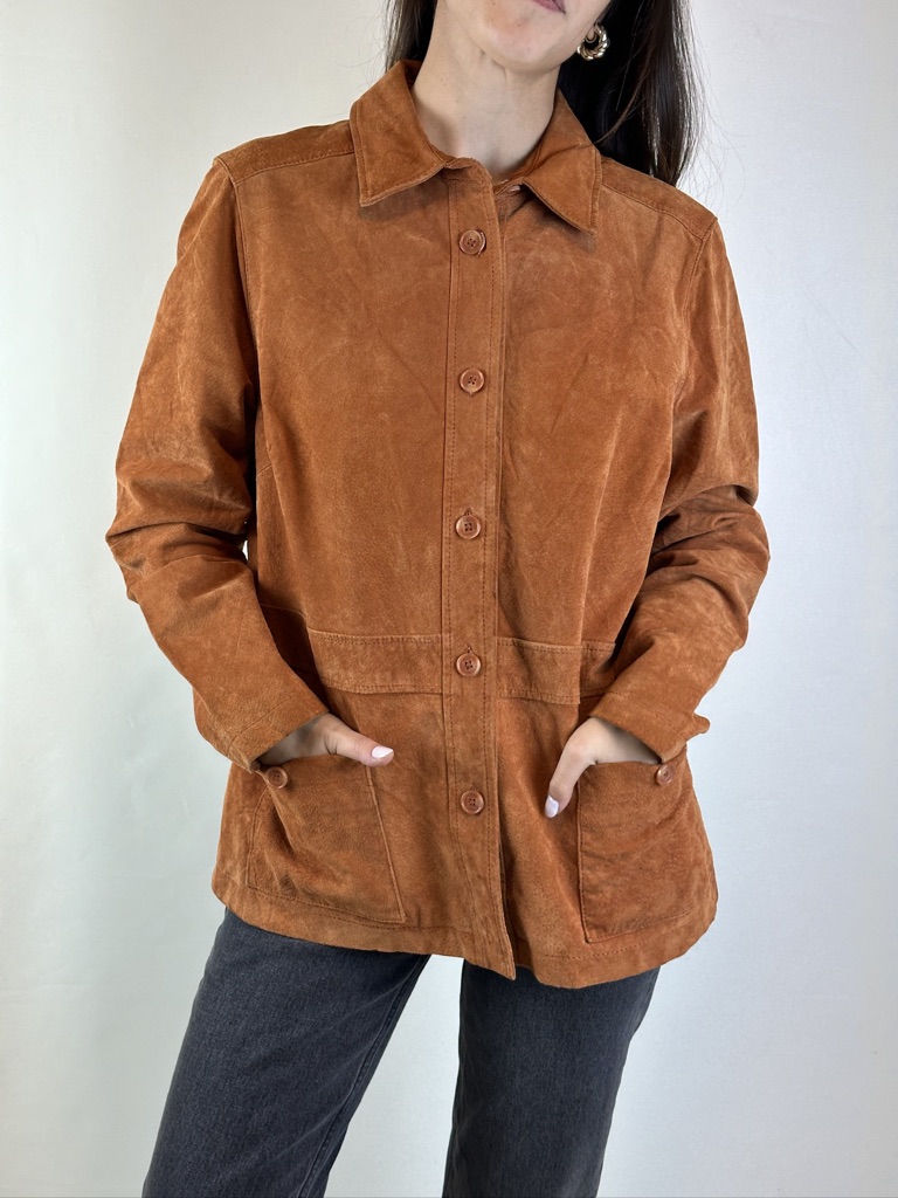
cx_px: 449
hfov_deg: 30.3
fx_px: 1660
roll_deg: -1.5
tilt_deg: -10.4
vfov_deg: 39.7
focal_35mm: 48
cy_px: 599
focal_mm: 6.86
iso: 40
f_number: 1.78
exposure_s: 1/103
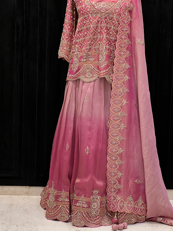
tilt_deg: -7.7
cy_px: 91
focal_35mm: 100
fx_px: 666
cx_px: 98
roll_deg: -1.7
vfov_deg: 19.6
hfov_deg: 14.8
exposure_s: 1/100
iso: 160
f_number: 2.8
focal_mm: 9
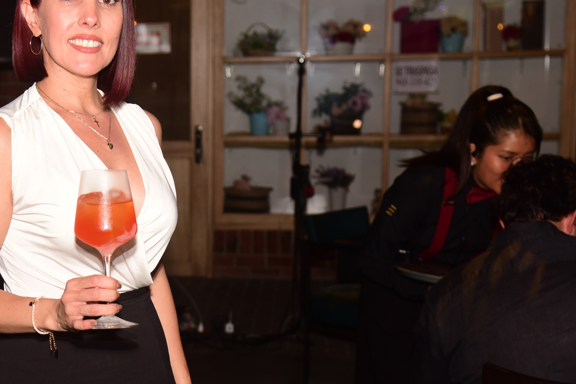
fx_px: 1328
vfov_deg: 16.4
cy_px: 238
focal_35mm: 83
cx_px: 128
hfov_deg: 24.1
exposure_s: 1/125
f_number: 5
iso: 800
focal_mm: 50
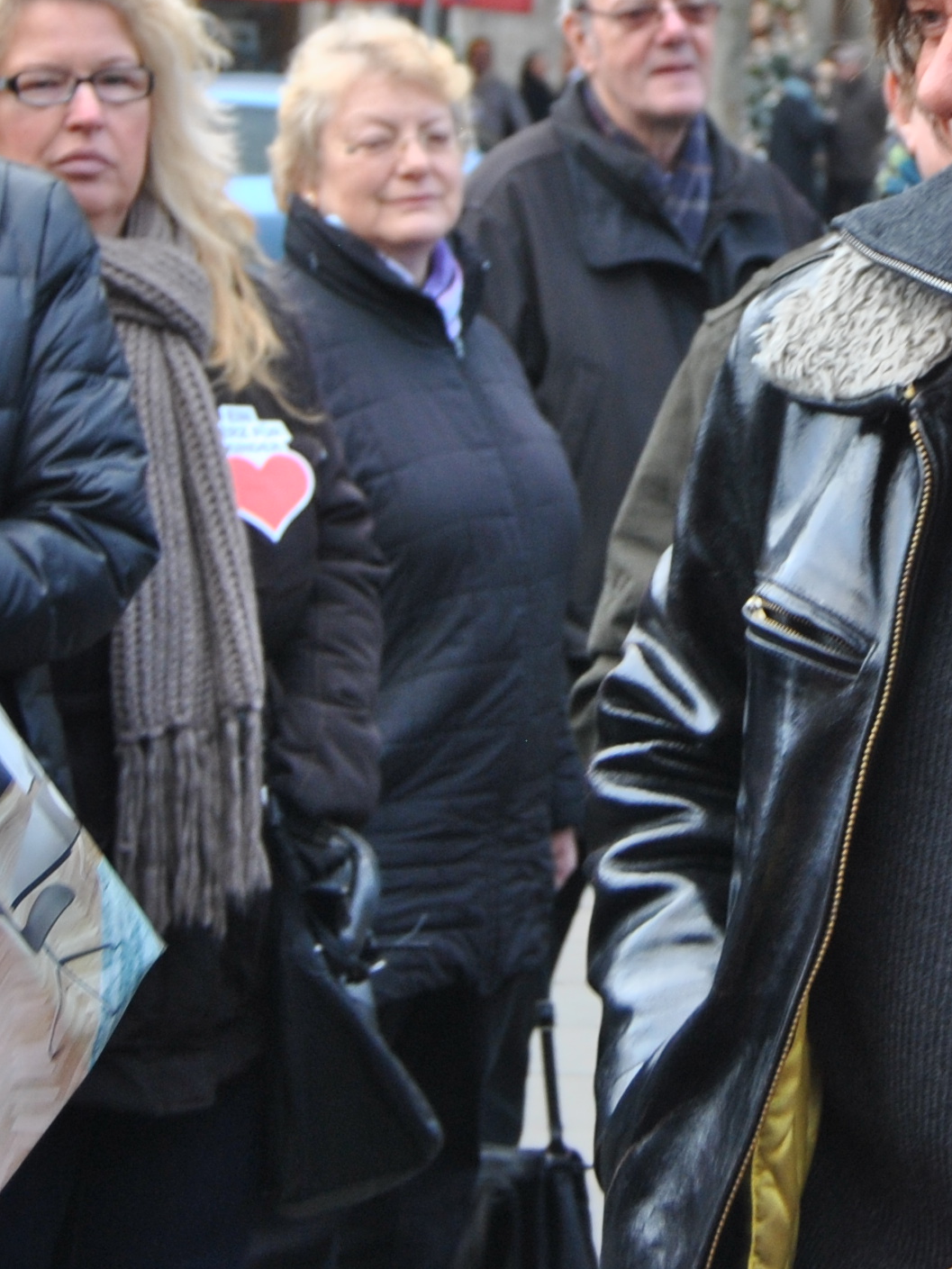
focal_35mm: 127
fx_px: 4656
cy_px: 118
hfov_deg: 11.6
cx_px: 908
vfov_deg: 15.3
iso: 200
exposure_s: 1/80
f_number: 4.5
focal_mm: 32
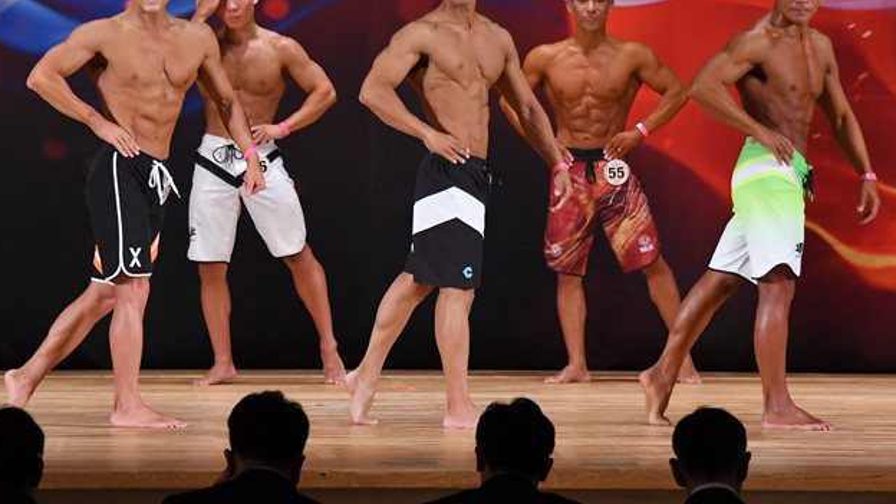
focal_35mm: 243
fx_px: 5773
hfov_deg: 8.9
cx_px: 444
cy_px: 185
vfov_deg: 5.0
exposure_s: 1/400
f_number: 5.6
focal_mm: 125
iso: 3200
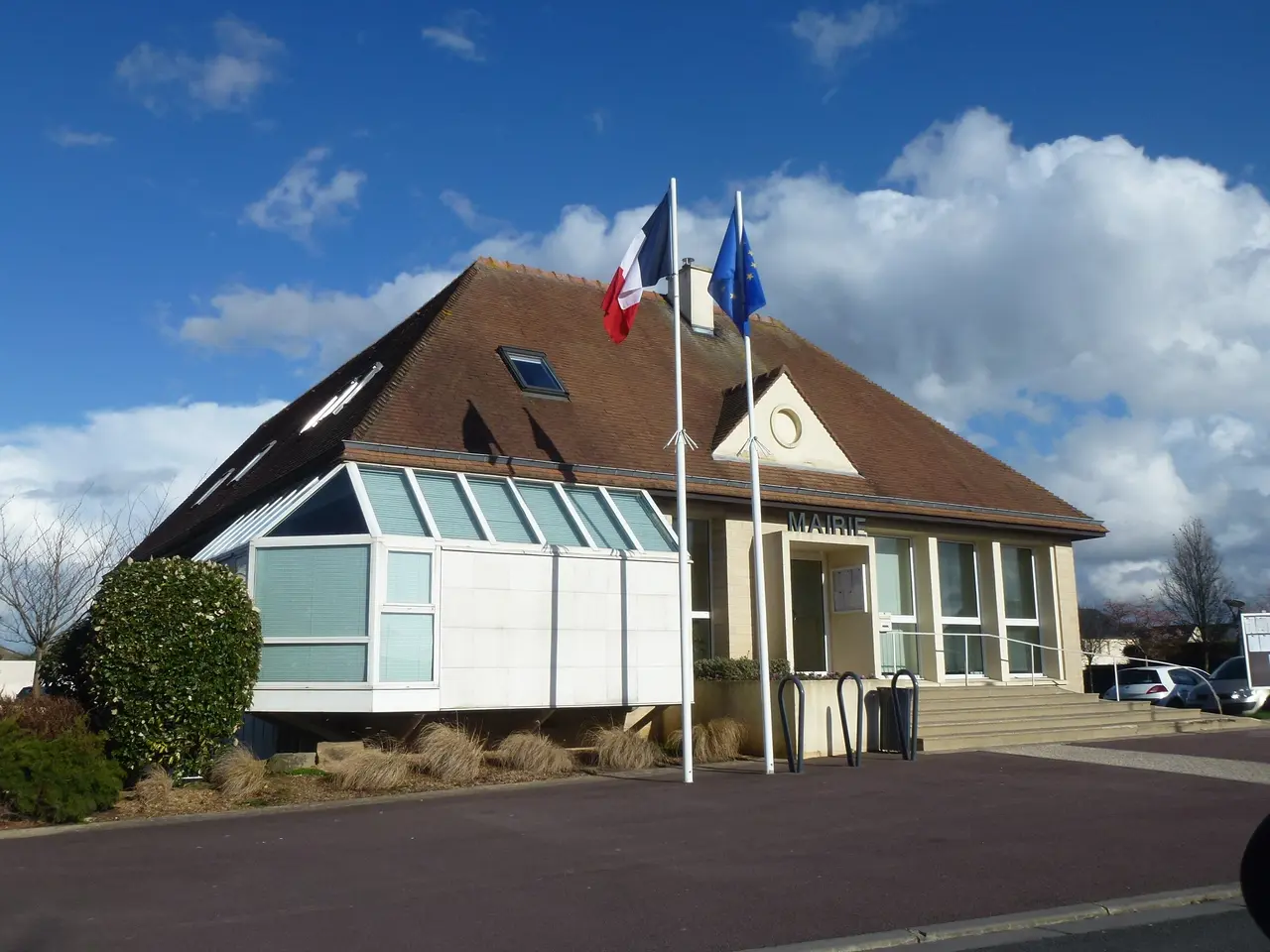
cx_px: 635
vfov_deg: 48.2
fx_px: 1064
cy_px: 476
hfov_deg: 61.7
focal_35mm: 29
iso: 100
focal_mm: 5
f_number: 4
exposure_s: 1/1600
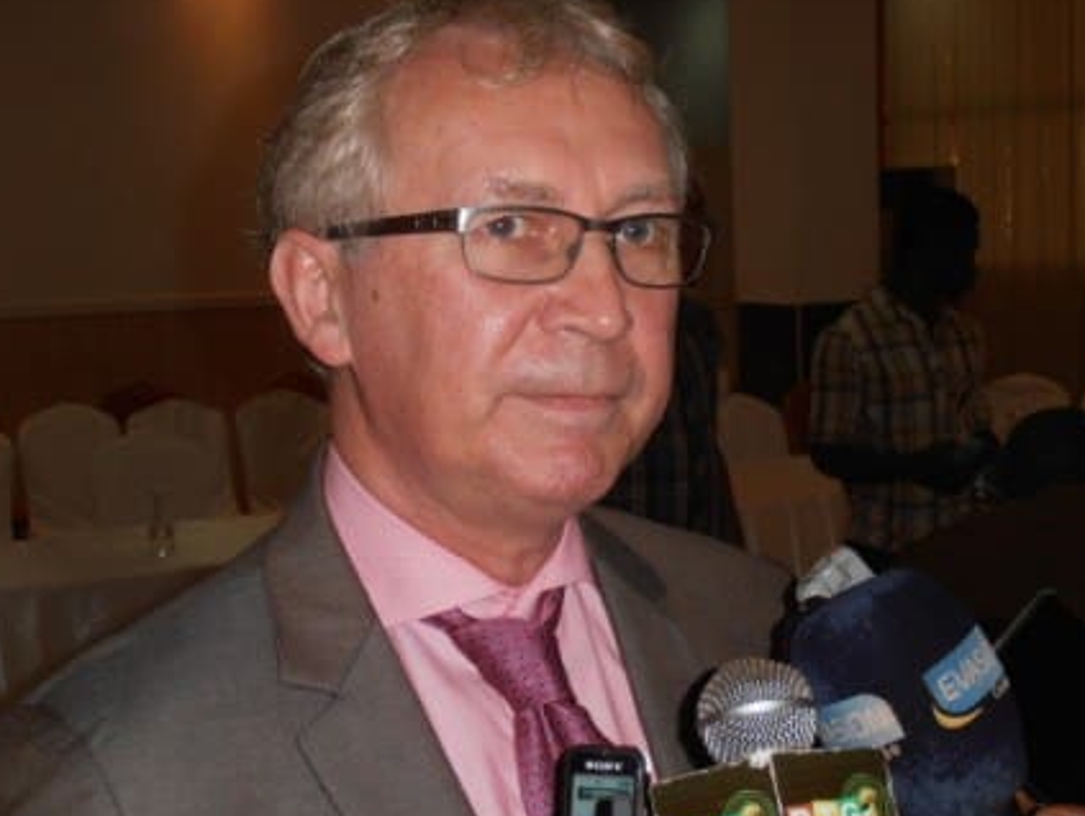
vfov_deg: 20.2
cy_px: 413
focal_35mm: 73
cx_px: 544
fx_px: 2290
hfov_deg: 26.7
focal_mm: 12.29
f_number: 4.8
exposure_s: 1/50
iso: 125
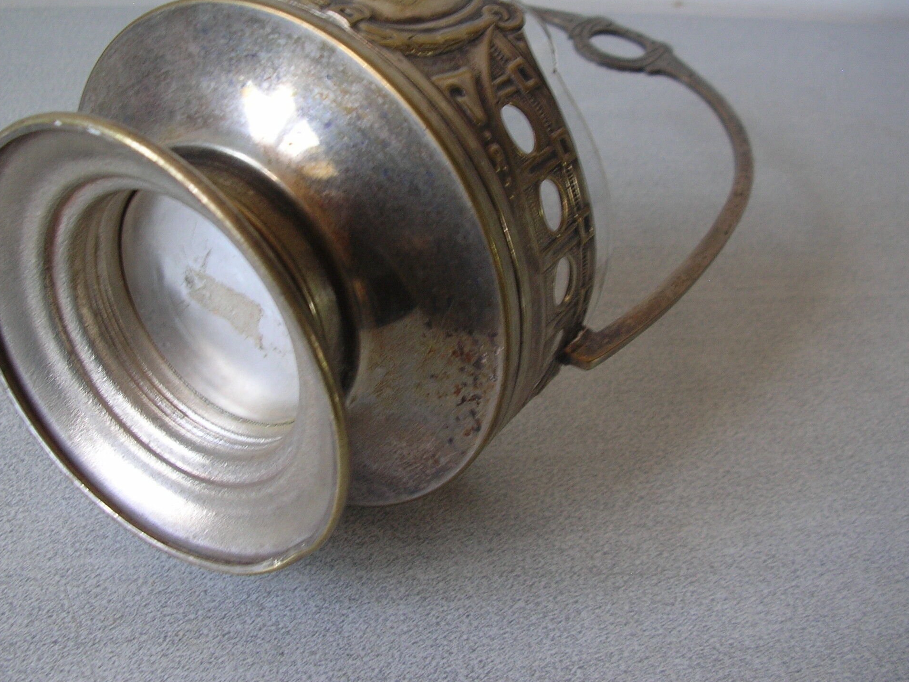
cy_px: 274
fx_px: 1103
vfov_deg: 34.2
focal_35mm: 42
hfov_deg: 44.8
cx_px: 419
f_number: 2.8
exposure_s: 1/16.3
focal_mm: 5.8
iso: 50
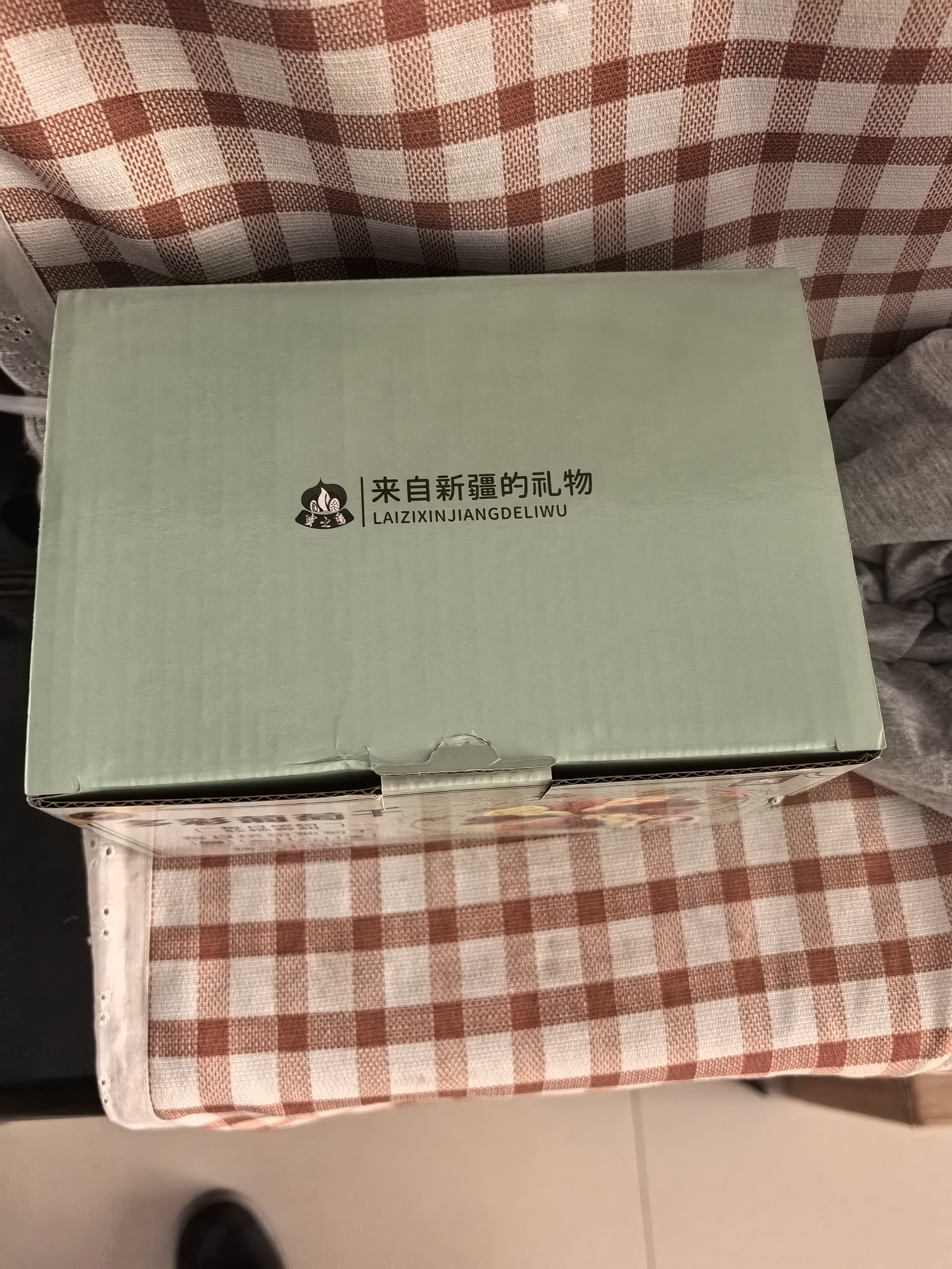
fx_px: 990
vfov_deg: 65.3
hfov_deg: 51.4
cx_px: 476
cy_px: 634
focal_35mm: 27
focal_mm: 6.98
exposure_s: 1/30
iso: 1250
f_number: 2
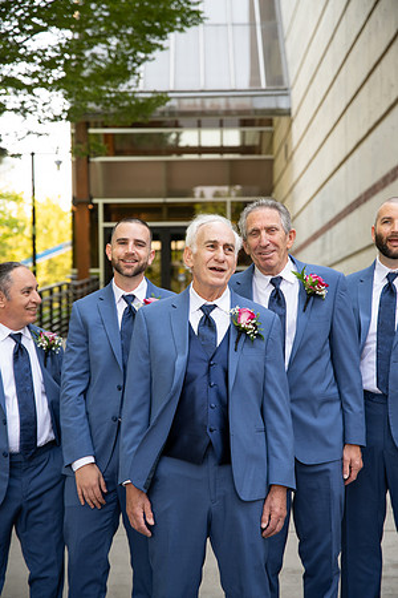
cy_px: 299
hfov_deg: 19.5
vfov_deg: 28.8
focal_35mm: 70
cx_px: 199
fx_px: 1161
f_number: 4
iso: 800
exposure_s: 1/400
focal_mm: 70
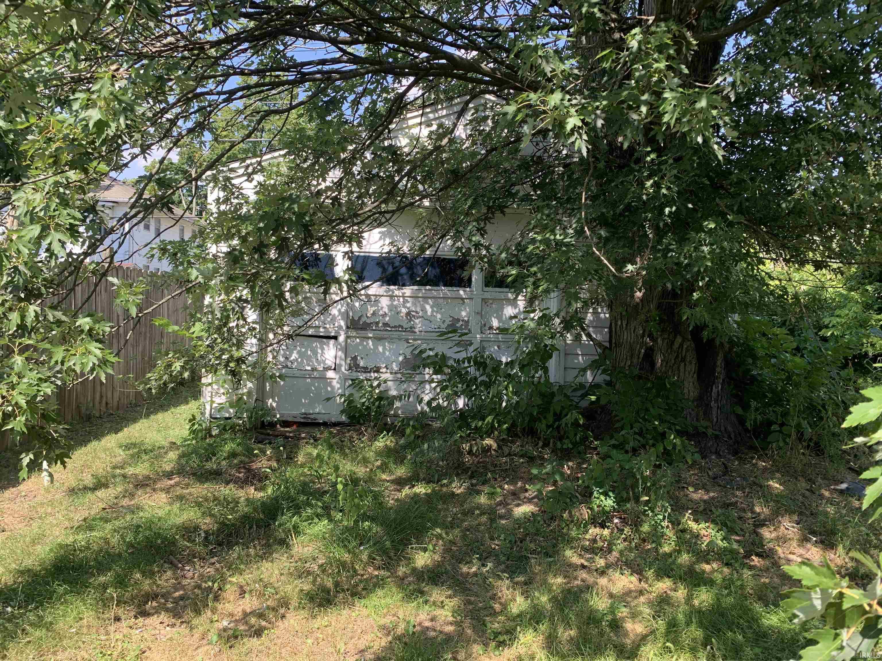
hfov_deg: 67.3
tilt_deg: -2.4
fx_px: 662
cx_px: 441
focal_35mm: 26
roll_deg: -2.5
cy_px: 330
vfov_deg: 53.1
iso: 25
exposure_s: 1/384
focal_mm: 4.25
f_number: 1.8
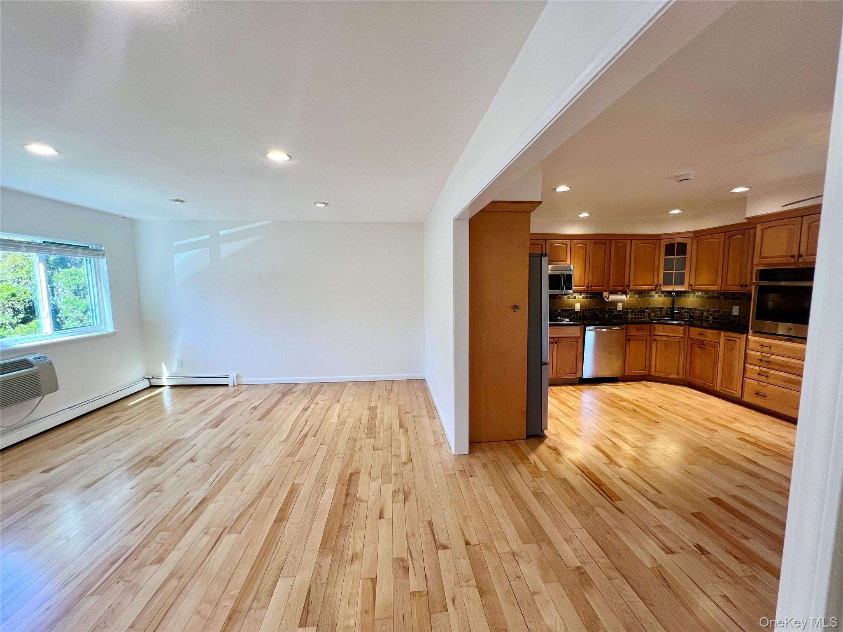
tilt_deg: -5.5
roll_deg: +1.1
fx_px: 317
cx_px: 422
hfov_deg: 106.2
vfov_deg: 89.9
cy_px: 316
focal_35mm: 13
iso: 100
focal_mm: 1.57
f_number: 1.8
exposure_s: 1/120
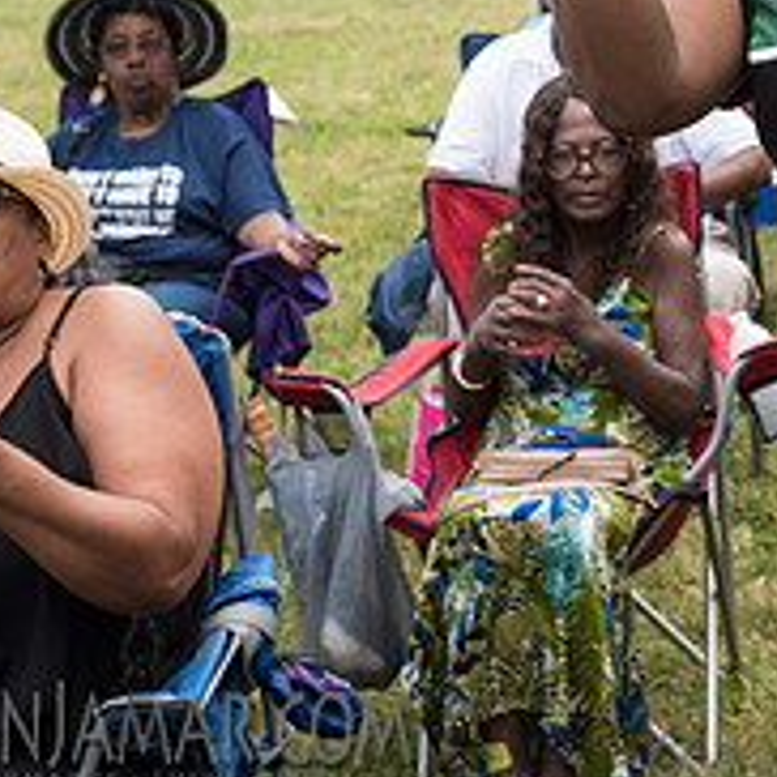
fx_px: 2616
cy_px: 58
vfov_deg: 16.6
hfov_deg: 16.1
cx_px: 965
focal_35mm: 103
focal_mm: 38
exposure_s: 1/320
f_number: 4
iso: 500
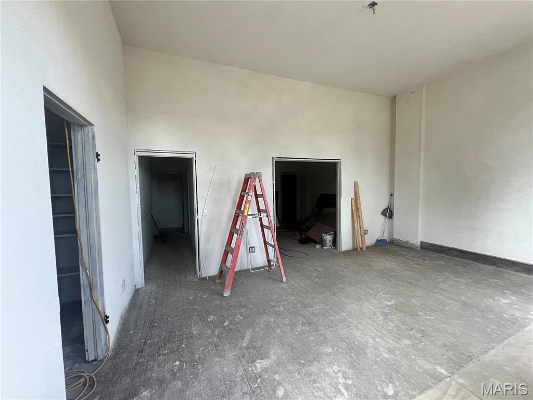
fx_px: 200
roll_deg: +0.6
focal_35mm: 13
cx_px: 266
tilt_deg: -2.3
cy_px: 200
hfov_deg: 106.2
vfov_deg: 89.9
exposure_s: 1/99
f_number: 1.8
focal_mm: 1.57
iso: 125
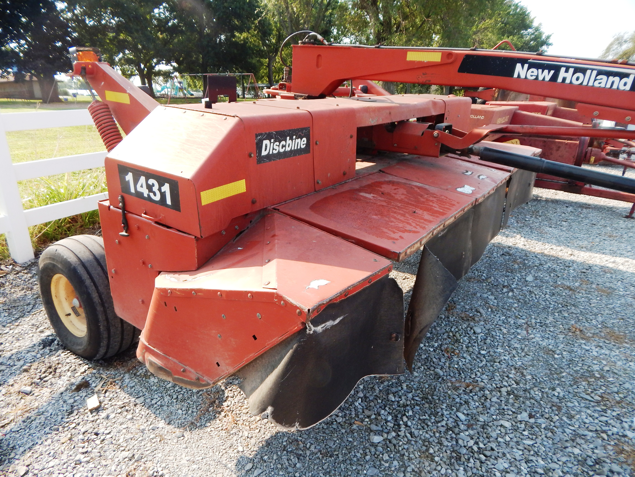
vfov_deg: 61.1
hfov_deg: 76.4
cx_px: 318
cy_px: 238
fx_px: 404
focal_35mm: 22
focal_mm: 4
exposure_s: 1/500
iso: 125
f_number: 3
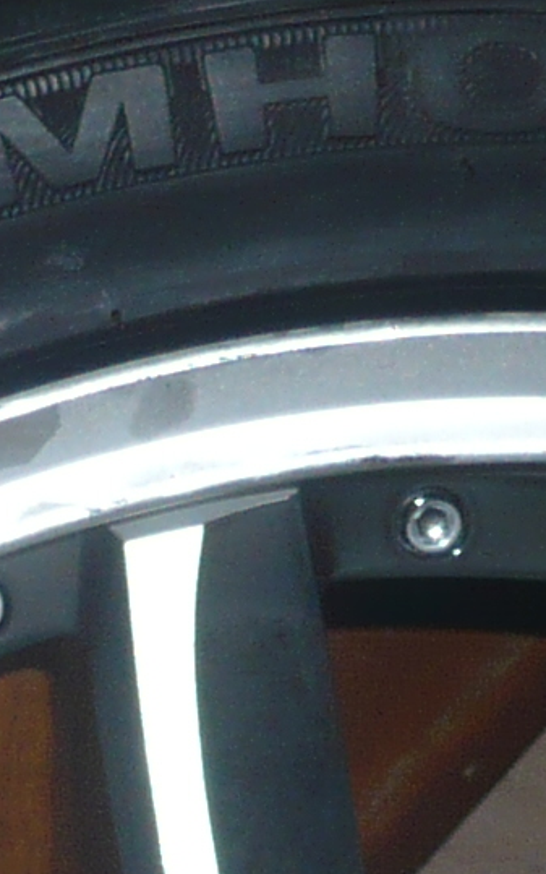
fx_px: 6474
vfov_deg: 7.5
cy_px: 1631
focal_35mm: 272
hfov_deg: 4.8
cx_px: 343
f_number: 3.2
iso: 100
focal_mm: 7.5
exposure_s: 1/30
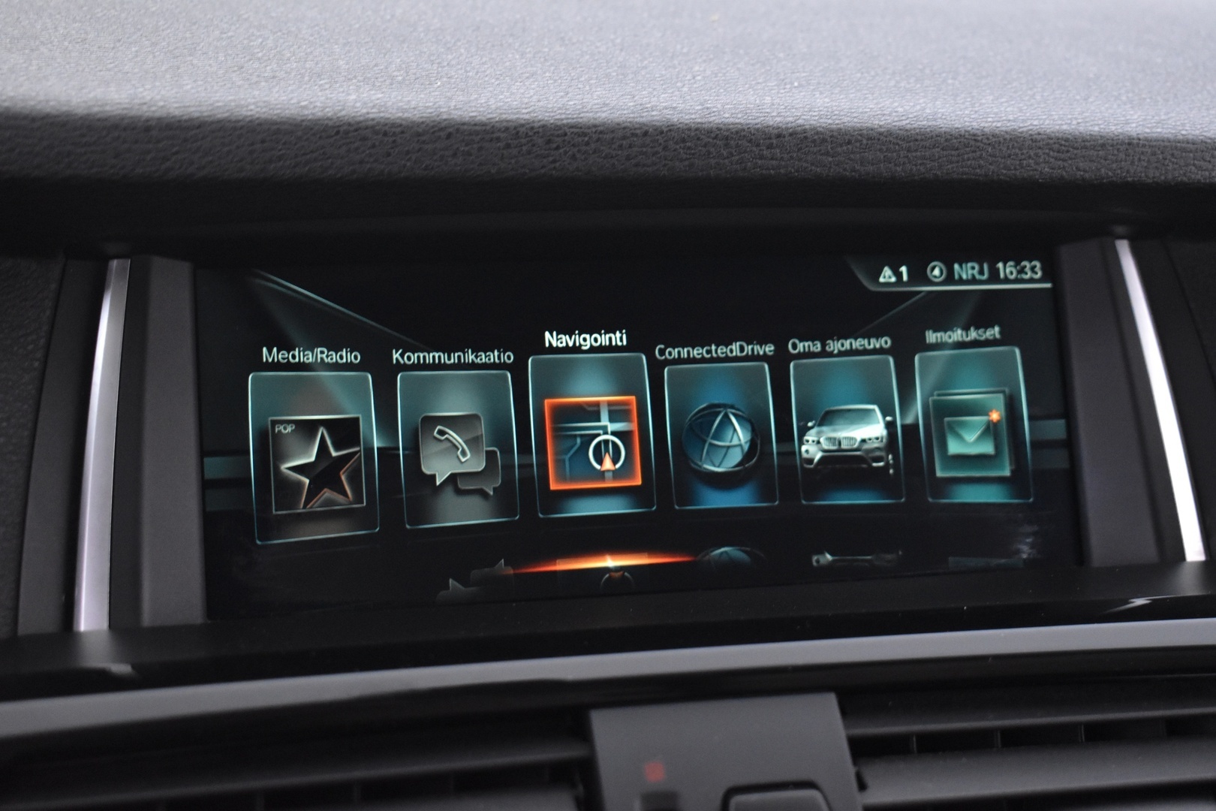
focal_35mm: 54
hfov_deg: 36.9
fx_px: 1824
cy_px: 406
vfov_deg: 25.1
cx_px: 608
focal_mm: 36
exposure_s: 1/15
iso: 3200
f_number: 4.8
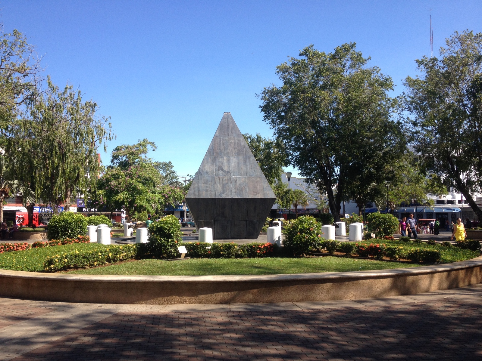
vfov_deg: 40.7
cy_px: 180
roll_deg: +0.8
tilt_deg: +1.4
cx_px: 241
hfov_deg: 52.6
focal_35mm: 35
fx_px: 487
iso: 50
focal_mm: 4.28
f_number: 2.4
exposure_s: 1/951
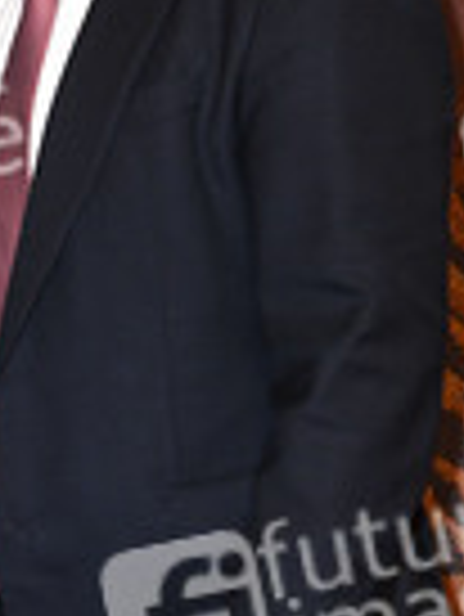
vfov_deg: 9.8
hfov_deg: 7.3
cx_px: -77
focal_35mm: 202
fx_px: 3605
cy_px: 373
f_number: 5.6
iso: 1250
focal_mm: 72
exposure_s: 1/250
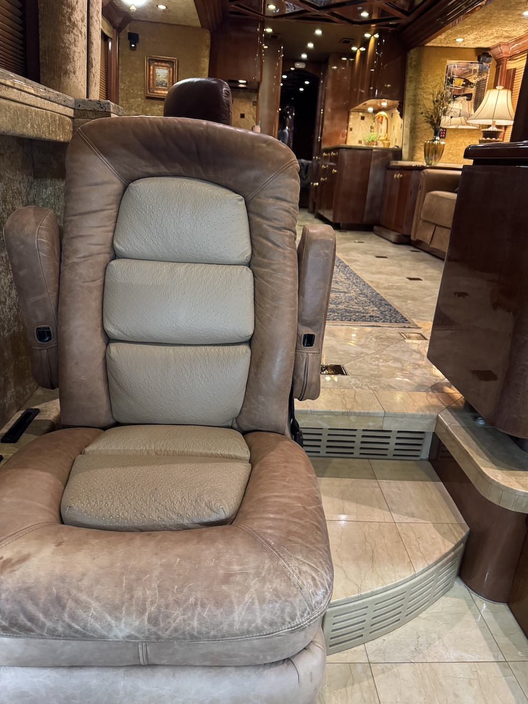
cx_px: 264
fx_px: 488
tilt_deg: -21.2
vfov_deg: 71.6
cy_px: 352
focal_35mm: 24
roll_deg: -2.2
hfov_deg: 56.8
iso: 800
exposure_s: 1/40
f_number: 1.78
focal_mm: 6.76
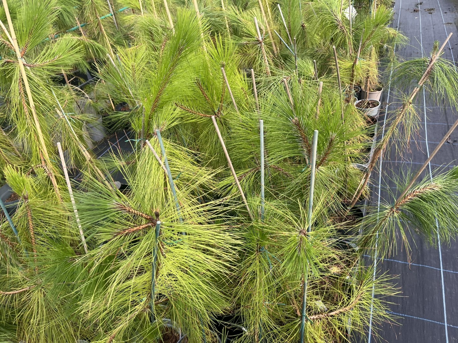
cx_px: 229
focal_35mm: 26
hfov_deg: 67.3
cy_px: 172
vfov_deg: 53.1
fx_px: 344
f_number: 1.6
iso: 50
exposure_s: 1/577
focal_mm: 5.1
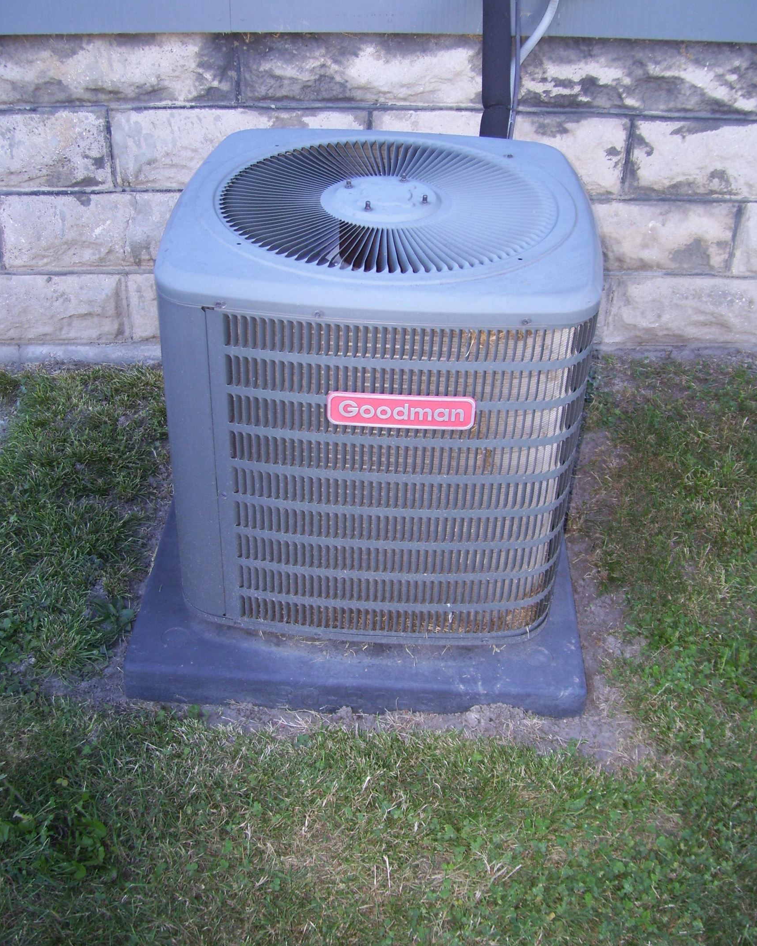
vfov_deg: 47.9
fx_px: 1064
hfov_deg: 39.2
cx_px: 376
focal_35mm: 38
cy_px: 465
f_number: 2.7
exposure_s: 1/60
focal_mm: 6
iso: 80
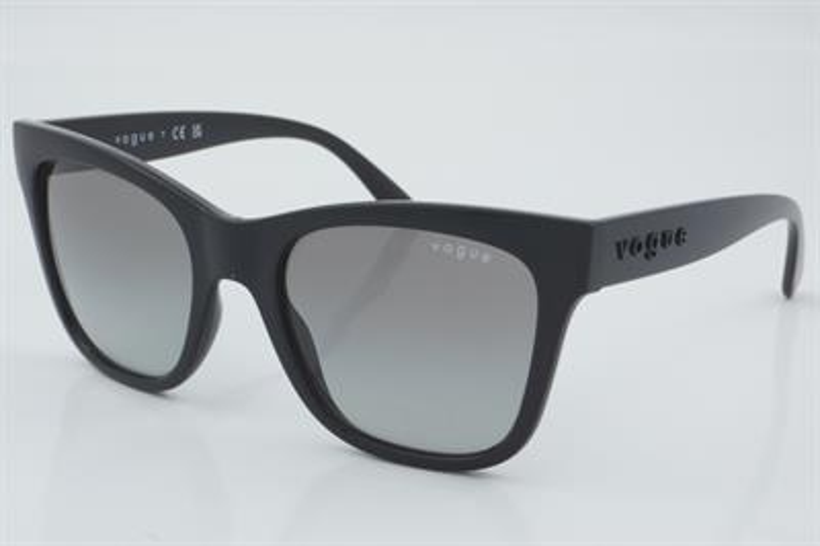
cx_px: 410
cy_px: 273
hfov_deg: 27.0
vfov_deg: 18.2
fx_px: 1707
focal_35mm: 75
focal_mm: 50
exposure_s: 1/3
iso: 100
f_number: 32
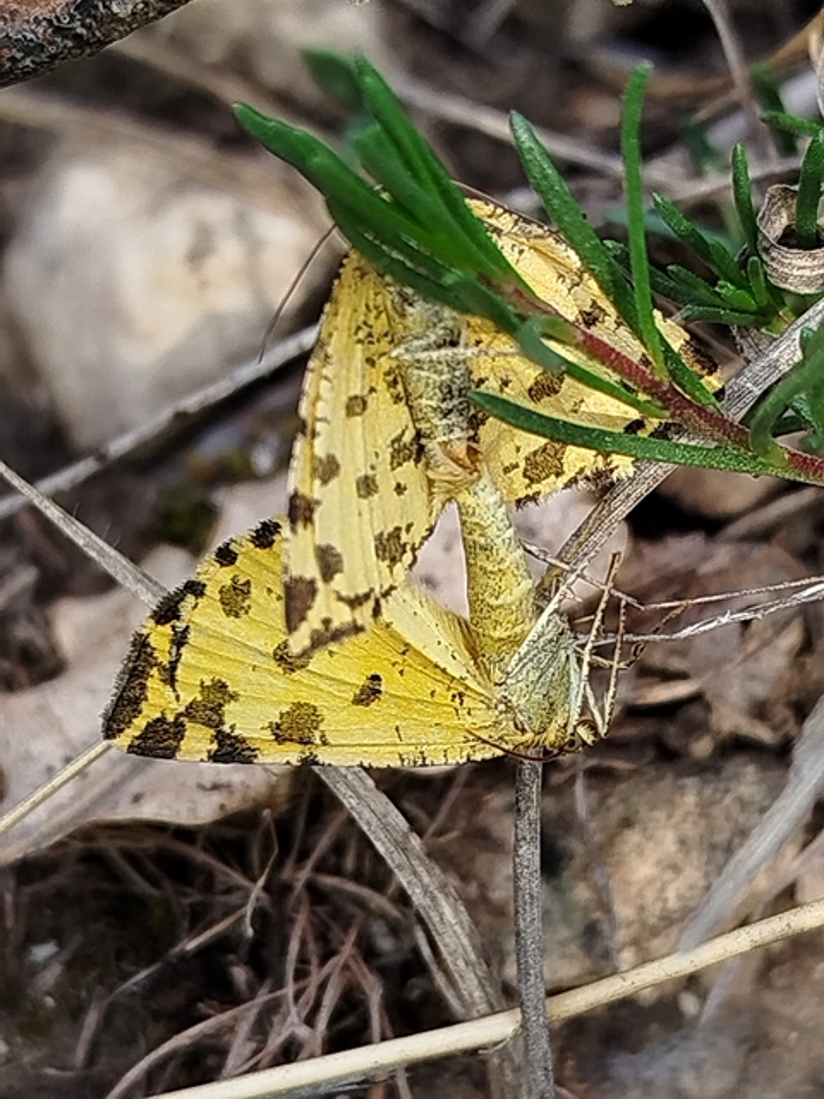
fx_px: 3269
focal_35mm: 103
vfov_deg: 19.1
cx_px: 412
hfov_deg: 14.4
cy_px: 550
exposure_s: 1/100
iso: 64
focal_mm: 5.31
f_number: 1.7
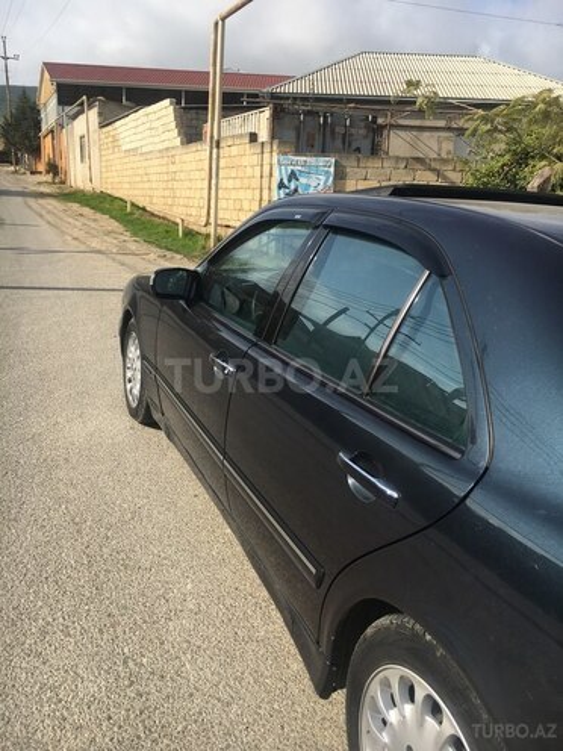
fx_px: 629
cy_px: 376
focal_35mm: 29
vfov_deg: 61.7
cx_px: 282
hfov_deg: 48.2
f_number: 2.2
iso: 25
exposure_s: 1/1538
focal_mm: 4.15
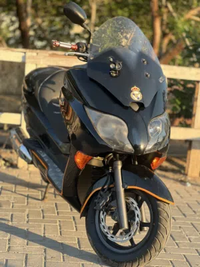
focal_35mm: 77
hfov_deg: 19.1
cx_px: 100
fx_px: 593
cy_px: 134
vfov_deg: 25.3
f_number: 2.8
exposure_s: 1/121
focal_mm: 9
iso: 50
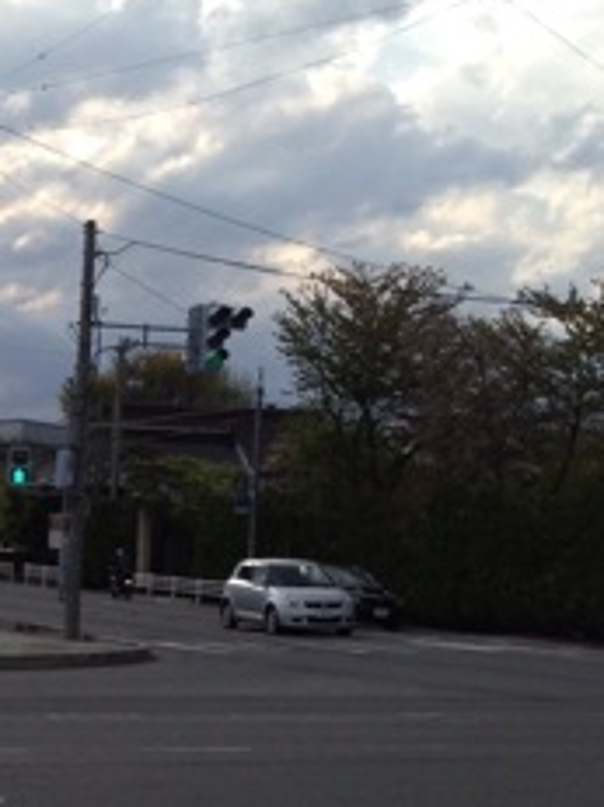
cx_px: -112
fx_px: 2259
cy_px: 678
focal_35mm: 97
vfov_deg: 20.0
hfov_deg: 14.7
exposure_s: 1/1284
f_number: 2.4
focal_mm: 4.28
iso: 64
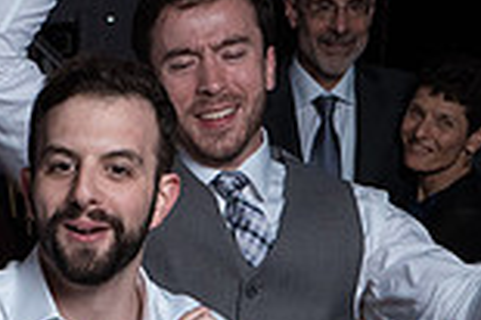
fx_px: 1909
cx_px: -2
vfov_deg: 9.2
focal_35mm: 143
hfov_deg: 14.1
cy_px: 562
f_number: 5.6
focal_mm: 28
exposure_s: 1/200
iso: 2000
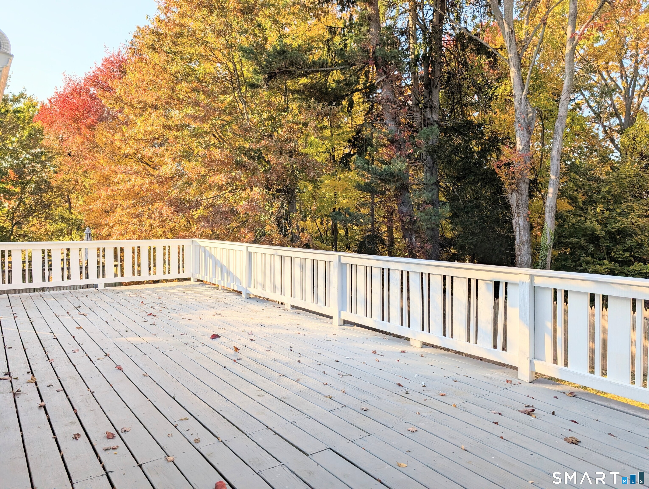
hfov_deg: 71.5
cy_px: 244
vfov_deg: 56.9
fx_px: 451
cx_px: 324
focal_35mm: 24
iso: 22
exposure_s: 1/628
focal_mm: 6.9
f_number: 1.68
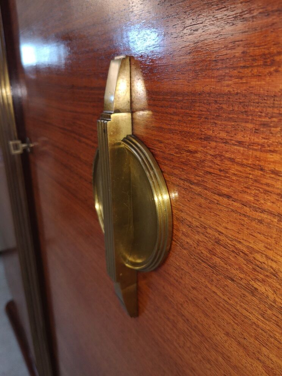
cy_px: 188
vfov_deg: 65.3
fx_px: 293
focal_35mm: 27
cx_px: 141
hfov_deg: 51.4
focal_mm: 3.95
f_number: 1.8
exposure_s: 1/90
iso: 80
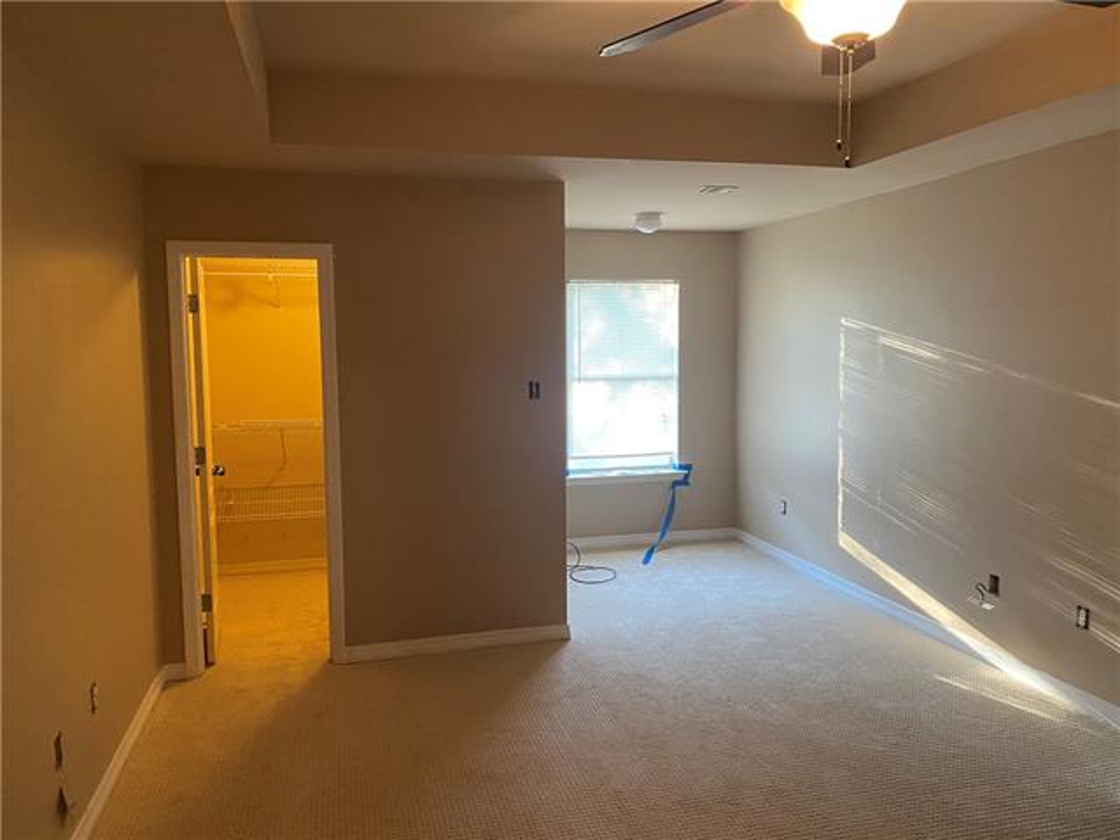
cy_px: 420
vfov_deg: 53.1
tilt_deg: -5.1
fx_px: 841
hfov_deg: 67.3
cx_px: 560
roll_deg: +0.3
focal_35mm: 26
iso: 400
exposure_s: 1/60
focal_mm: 4.25
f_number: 1.8
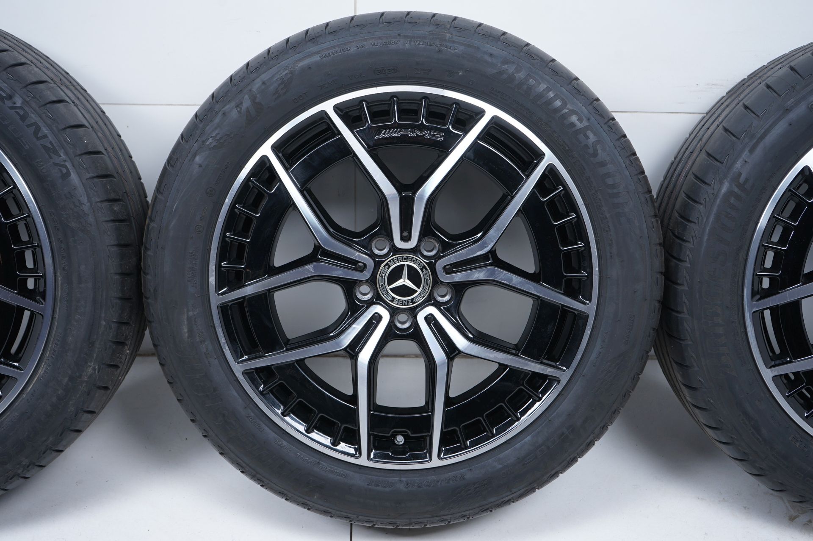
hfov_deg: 45.5
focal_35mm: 43
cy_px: 270
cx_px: 406
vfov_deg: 31.1
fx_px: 970
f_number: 7.1
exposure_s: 1/125
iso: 250
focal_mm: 43
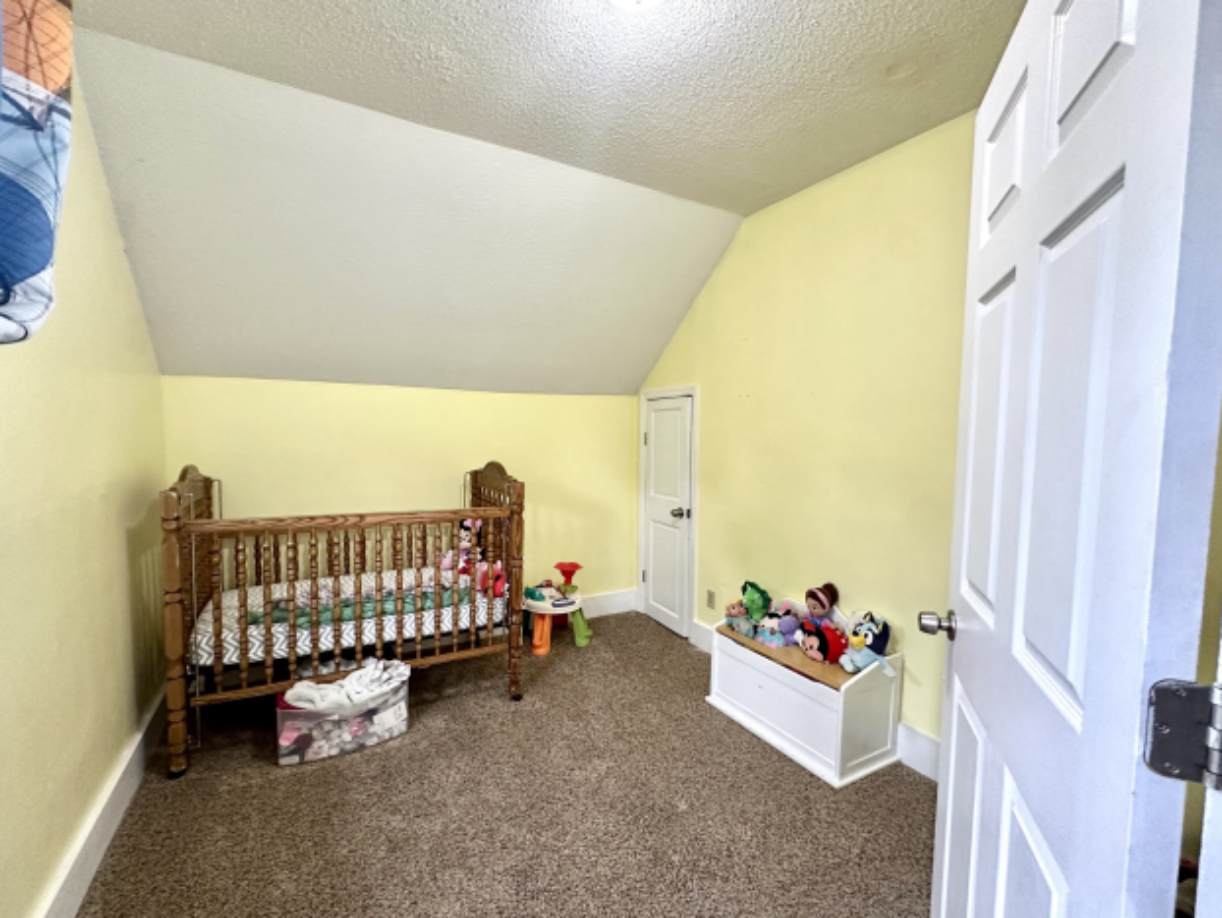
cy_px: 474
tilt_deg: -4.6
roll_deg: -0.9
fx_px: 530
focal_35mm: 15
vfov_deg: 81.8
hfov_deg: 98.1
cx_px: 583
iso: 320
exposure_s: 1/60
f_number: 2.2
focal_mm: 2.22
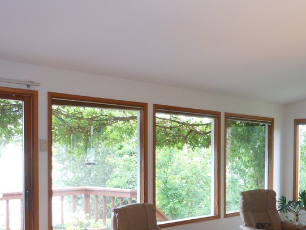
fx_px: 469
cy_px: 175
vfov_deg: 27.1
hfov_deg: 34.1
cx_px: 277
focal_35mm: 53
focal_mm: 5
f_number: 3.7
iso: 160
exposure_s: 1/30
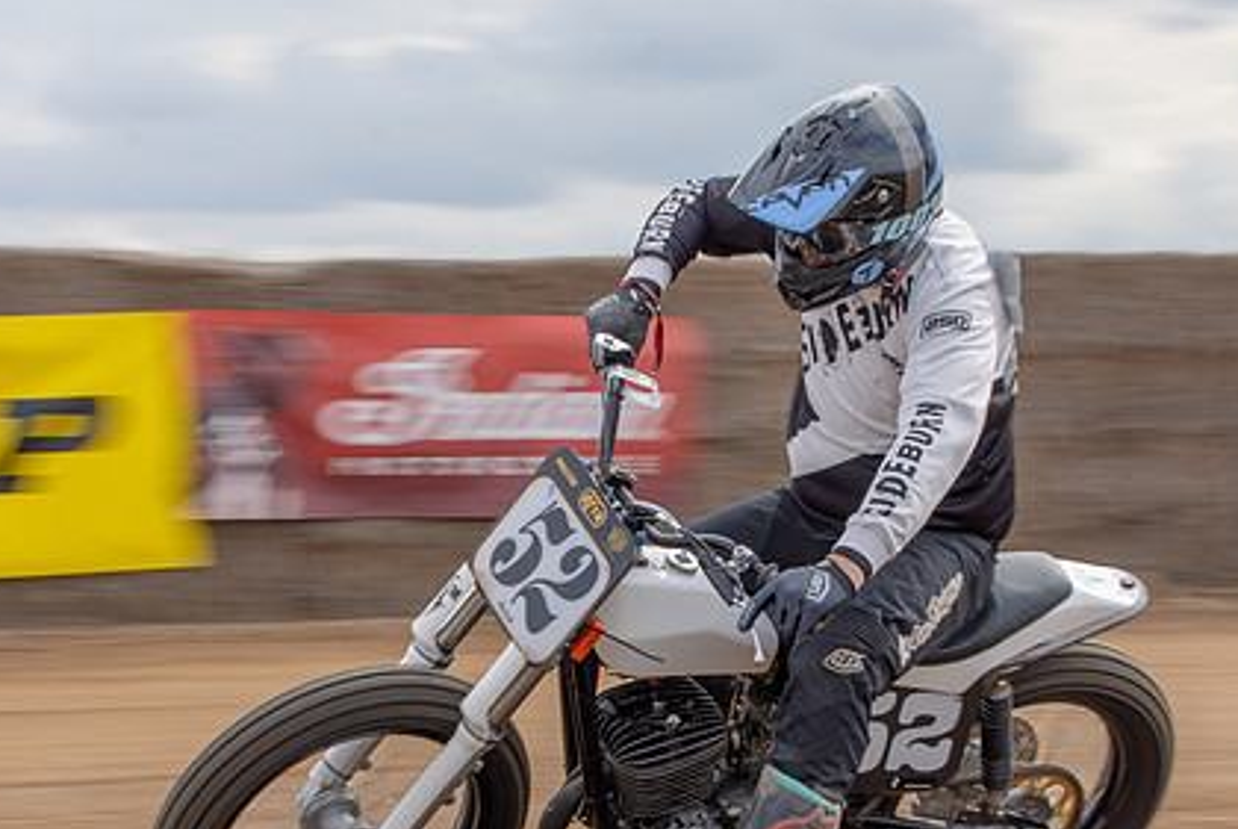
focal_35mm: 134
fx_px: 4613
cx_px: 572
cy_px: 556
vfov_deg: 10.3
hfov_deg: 15.3
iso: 125
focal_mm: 60
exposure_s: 1/100
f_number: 13
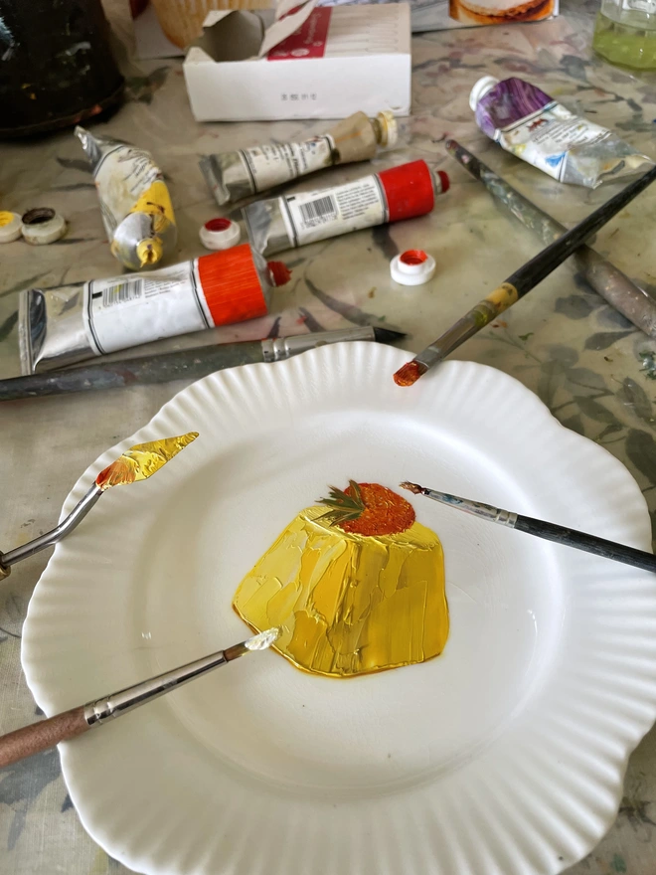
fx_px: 657
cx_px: 328
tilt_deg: -47.1
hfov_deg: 53.1
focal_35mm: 26
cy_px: 438
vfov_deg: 67.3
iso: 125
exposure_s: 1/115
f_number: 1.6
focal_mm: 4.2
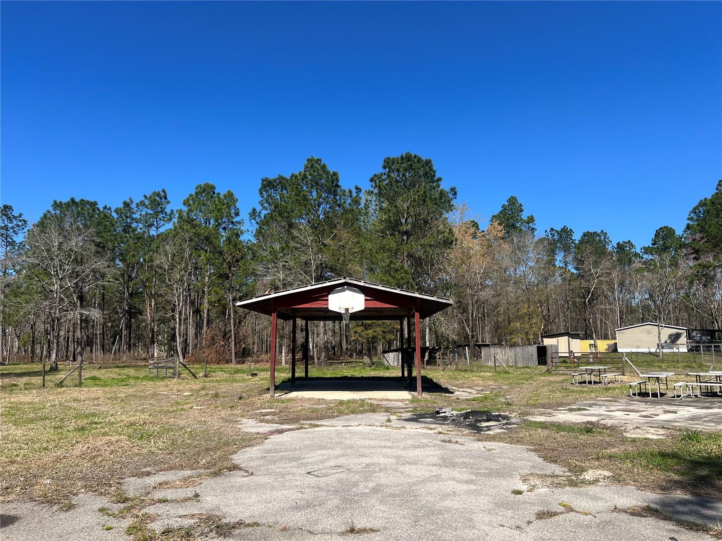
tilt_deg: +6.2
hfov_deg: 67.3
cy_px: 270
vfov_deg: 53.1
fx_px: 542
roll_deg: +1.3
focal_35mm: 26
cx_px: 361
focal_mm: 5.7
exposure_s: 1/3831
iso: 50
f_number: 1.5
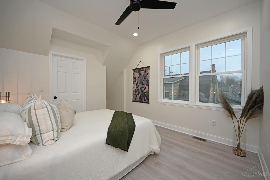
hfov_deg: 104.3
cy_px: 90
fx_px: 105
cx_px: 135
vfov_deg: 81.2
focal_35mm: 14
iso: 180
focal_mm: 14
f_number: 4.5
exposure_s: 1/80
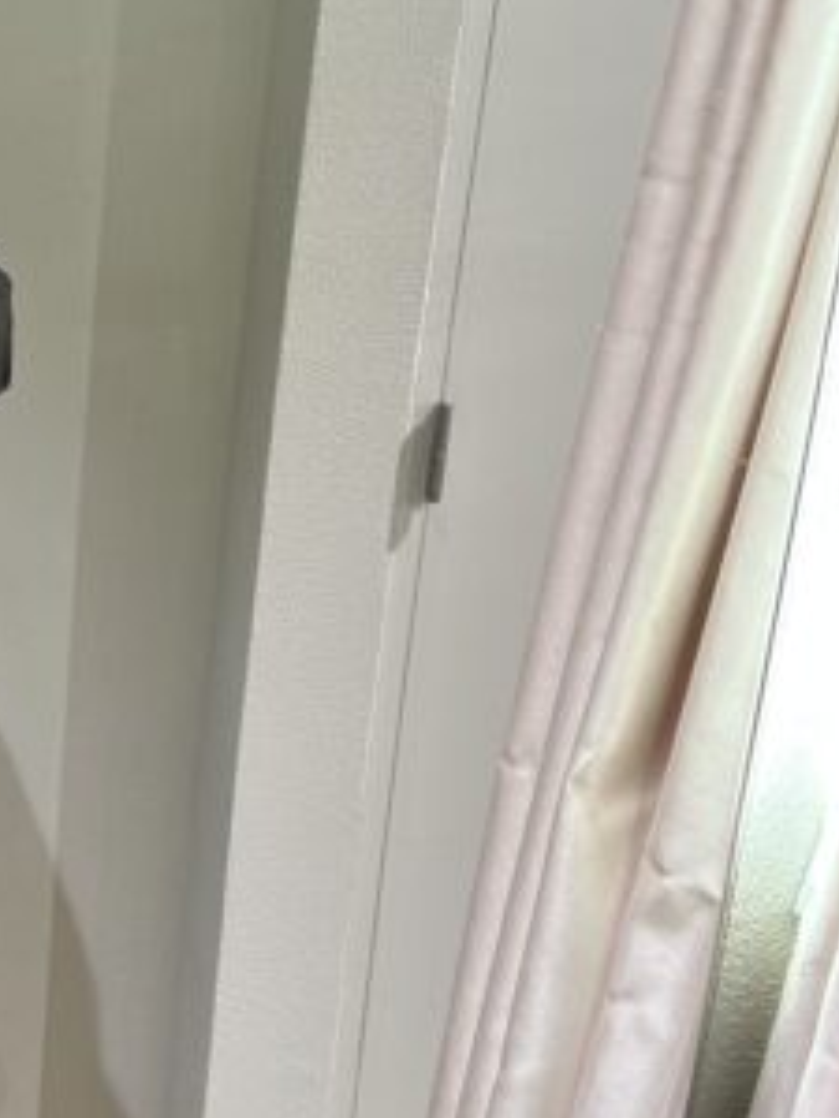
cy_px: 563
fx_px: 2068
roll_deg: -2.5
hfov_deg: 21.4
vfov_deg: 30.3
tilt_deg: -17.5
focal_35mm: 64
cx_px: -157
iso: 125
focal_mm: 6.86
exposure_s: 1/100
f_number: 1.78
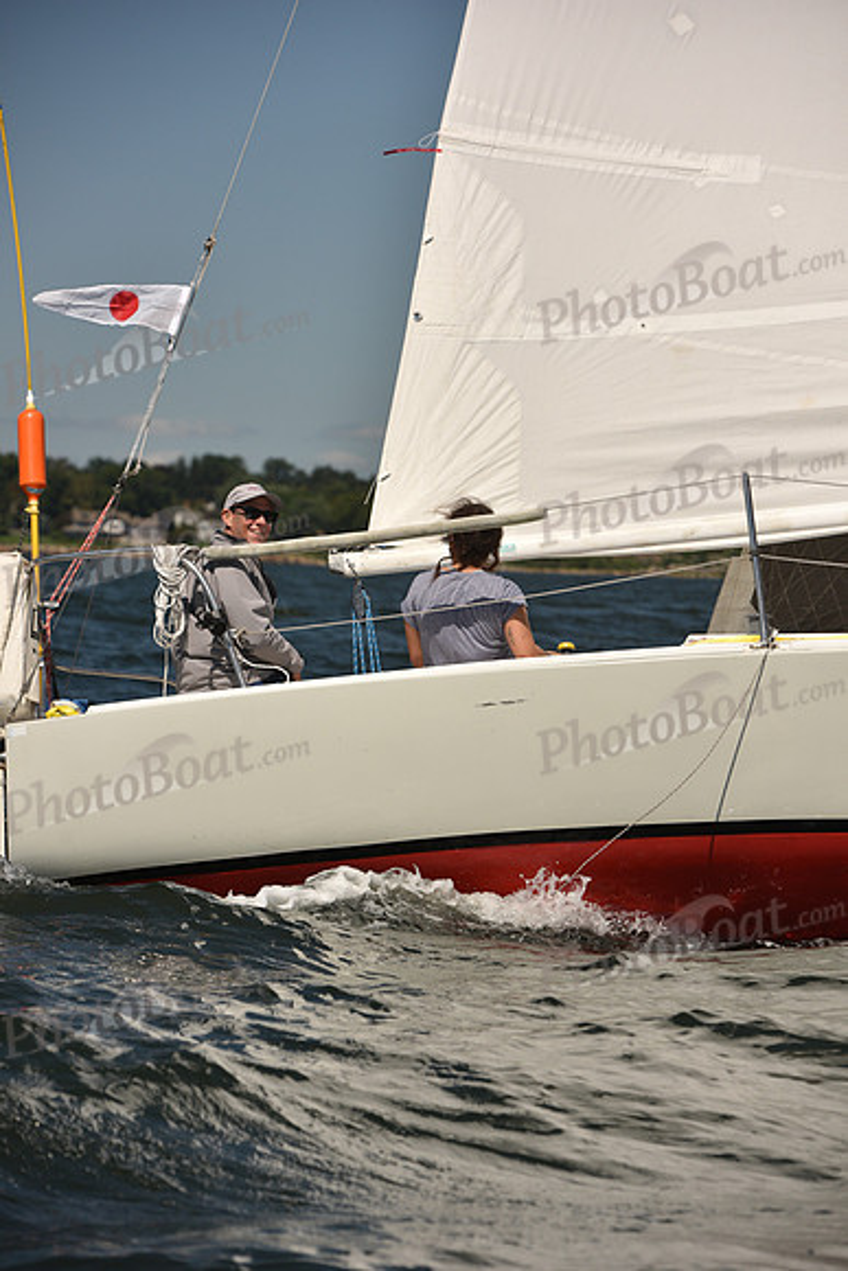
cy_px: 636
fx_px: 4943
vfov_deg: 14.7
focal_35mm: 140
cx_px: 424
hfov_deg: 9.8
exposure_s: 1/1250
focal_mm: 140
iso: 250
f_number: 5.6
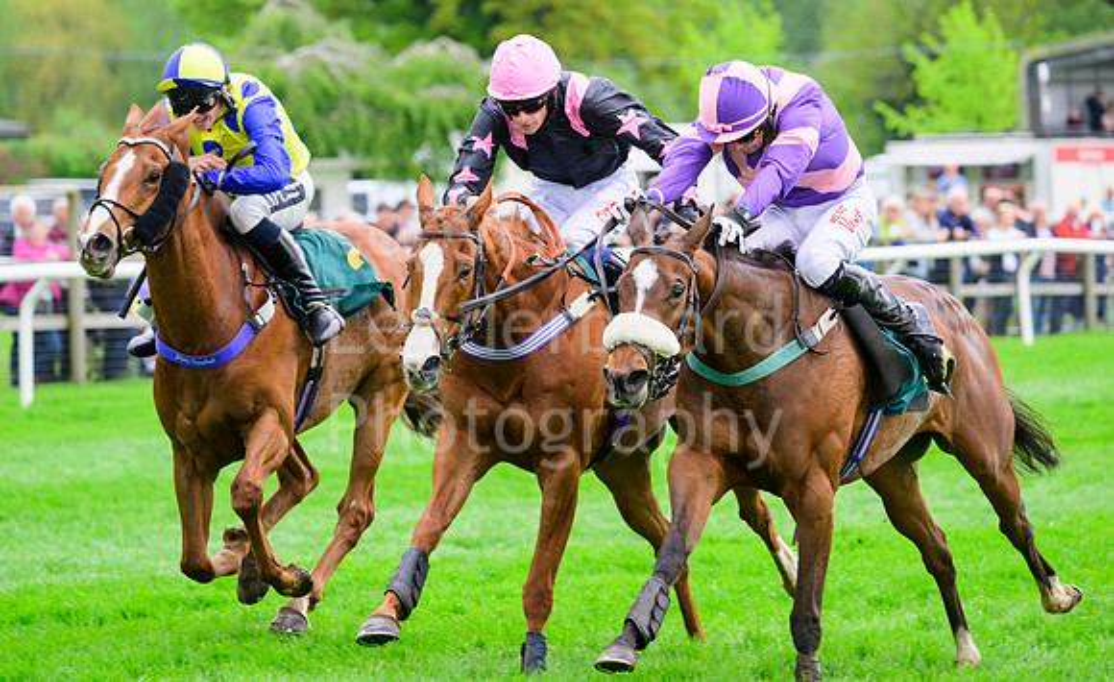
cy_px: 277
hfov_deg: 9.4
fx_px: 6756
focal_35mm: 224
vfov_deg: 5.8
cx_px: 608
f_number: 5.6
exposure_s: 1/1000
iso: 1250
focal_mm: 200
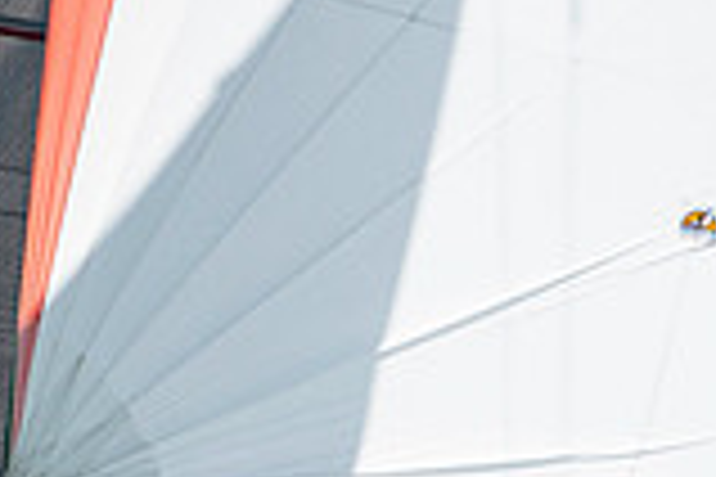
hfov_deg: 1.0
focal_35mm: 2088
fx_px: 41525
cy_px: 713
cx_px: 122
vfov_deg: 0.7
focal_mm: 360
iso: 400
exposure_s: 1/3200
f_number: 5.6
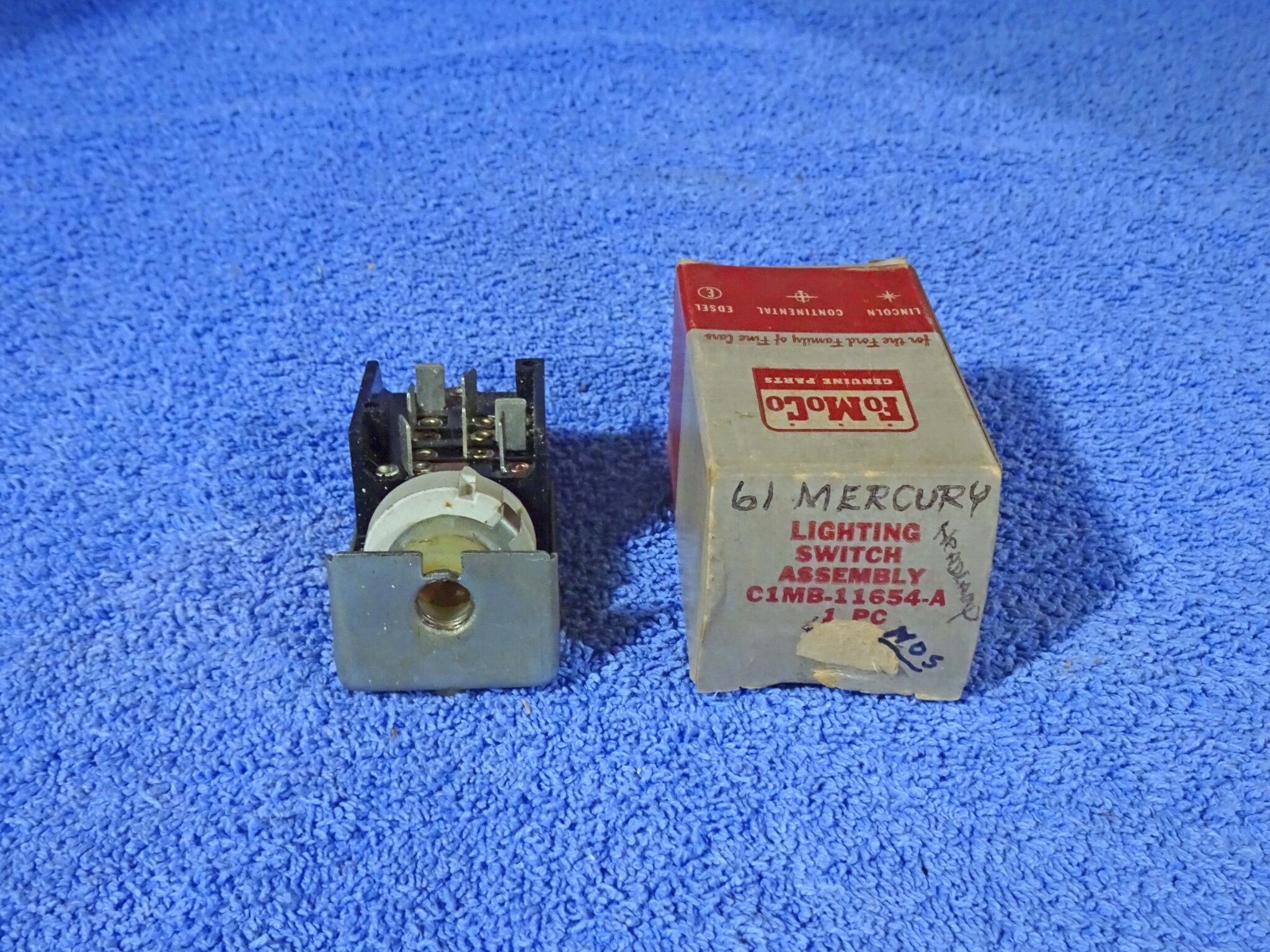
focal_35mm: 37
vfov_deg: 38.7
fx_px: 1357
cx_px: 635
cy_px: 476
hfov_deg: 50.1
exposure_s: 1/15
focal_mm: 6.37
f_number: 4
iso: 800
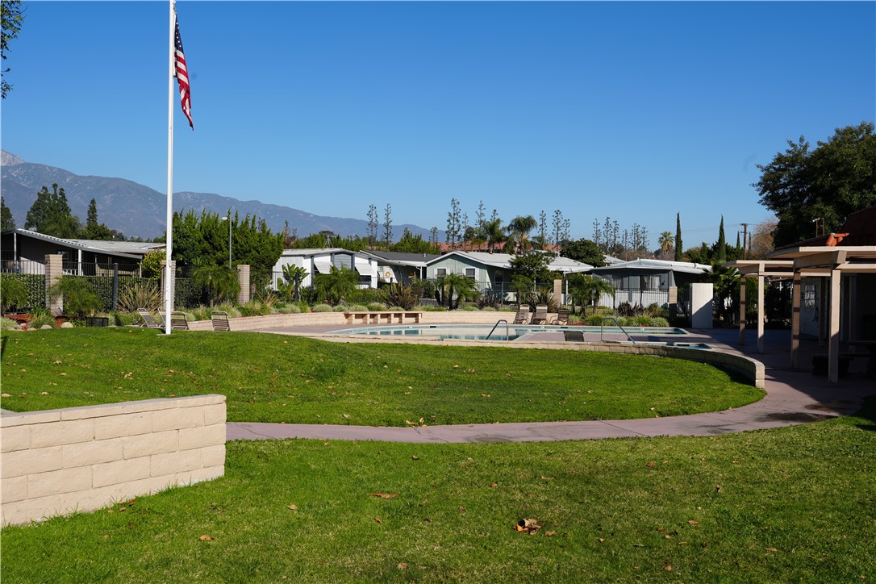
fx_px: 839
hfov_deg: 55.1
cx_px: 438
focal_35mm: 34
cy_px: 292
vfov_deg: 38.4
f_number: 10
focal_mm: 34.5
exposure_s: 1/250
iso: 100
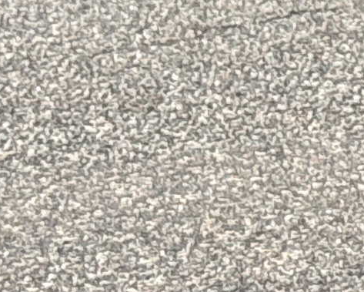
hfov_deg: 4.7
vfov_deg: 3.8
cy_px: -666
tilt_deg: +2.1
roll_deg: +0.3
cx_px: 840
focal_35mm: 399
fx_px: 4301
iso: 64
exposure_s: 1/3378
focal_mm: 6.76
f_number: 1.78
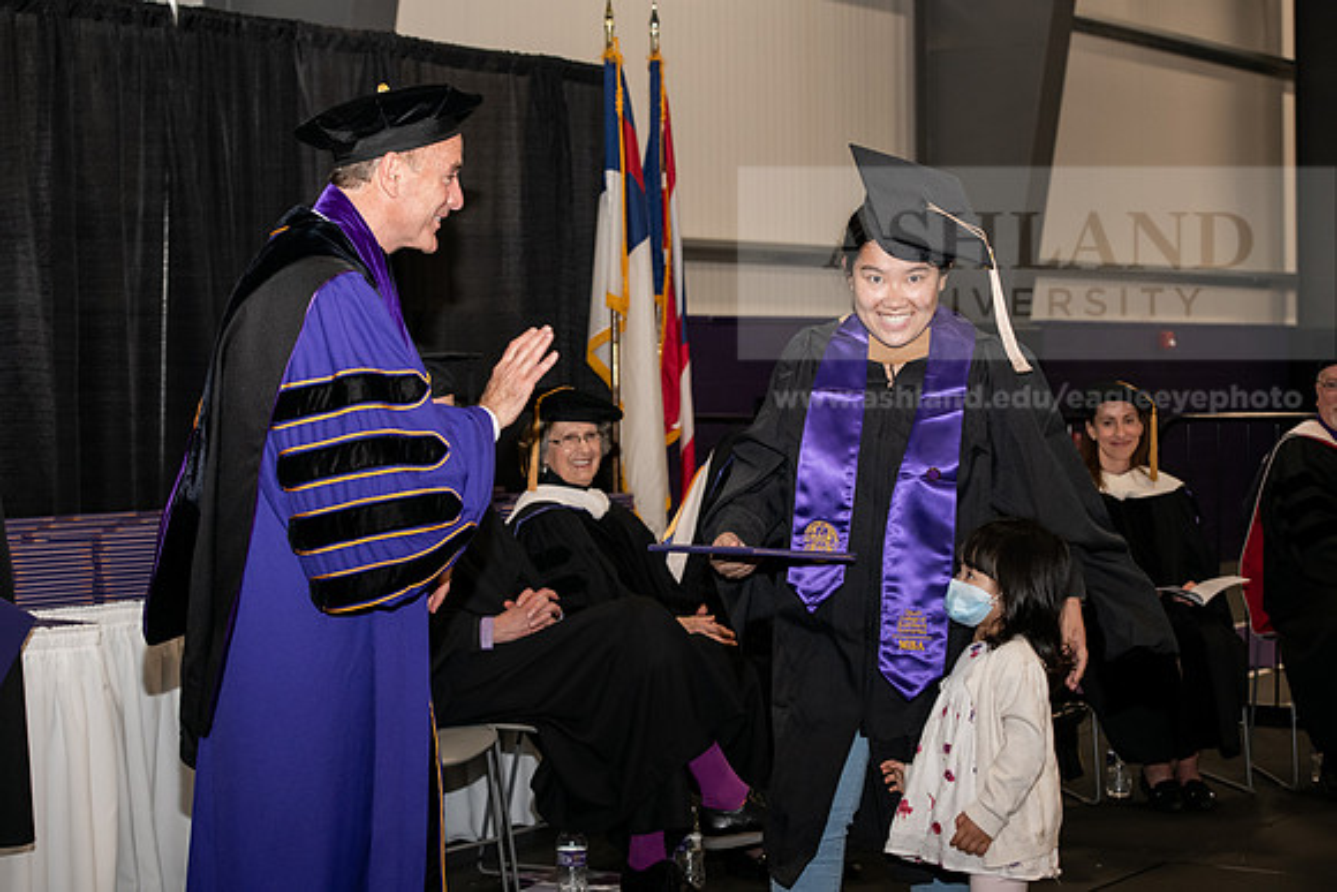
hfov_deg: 28.8
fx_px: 2600
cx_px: 668
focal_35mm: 70
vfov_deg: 19.5
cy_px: 446
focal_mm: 70
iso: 1600
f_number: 5.6
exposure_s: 1/200
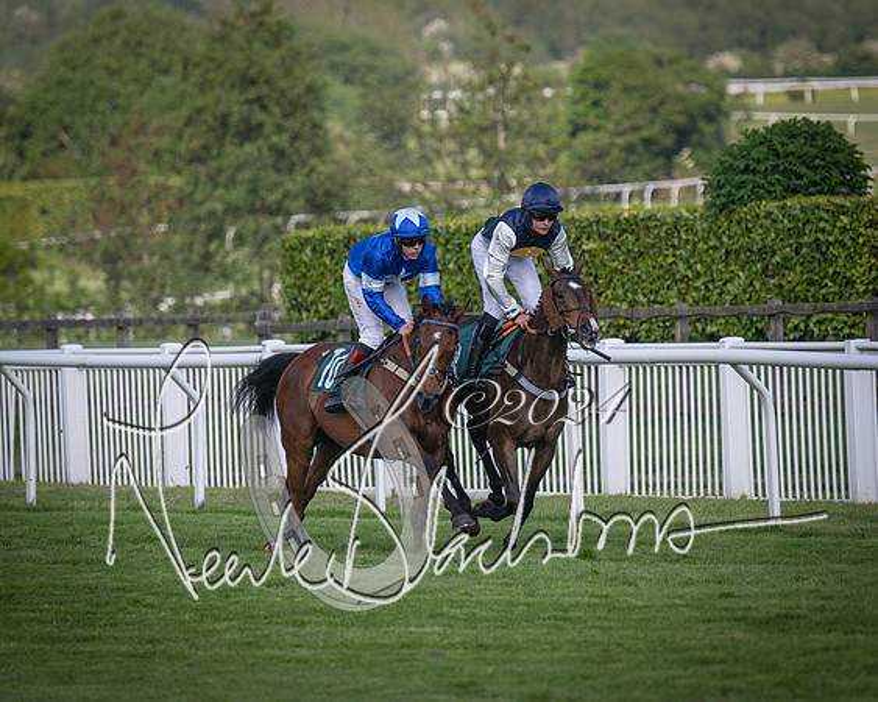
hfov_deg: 4.4
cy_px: 351
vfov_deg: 3.5
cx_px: 402
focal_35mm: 439
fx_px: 11414
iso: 400
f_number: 4
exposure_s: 1/3200
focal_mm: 260
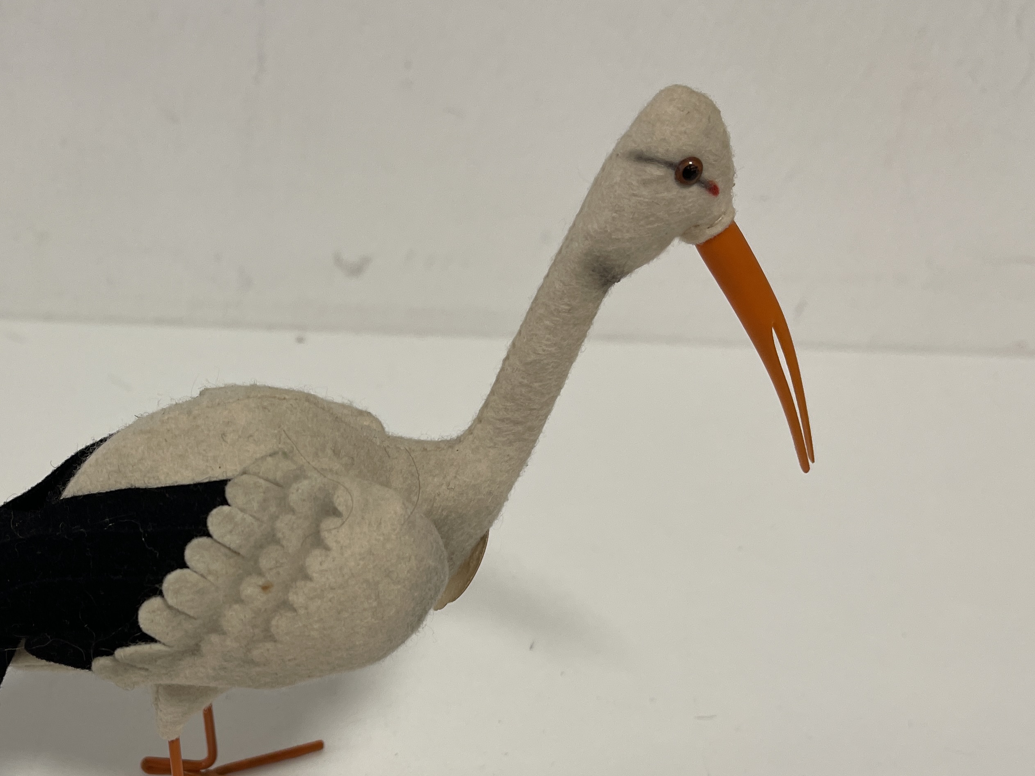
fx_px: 1196
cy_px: 480
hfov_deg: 45.5
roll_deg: -5.2
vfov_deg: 35.8
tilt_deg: -30.5
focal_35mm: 40
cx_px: 289
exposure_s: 1/100
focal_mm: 5.1
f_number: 1.6
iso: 100
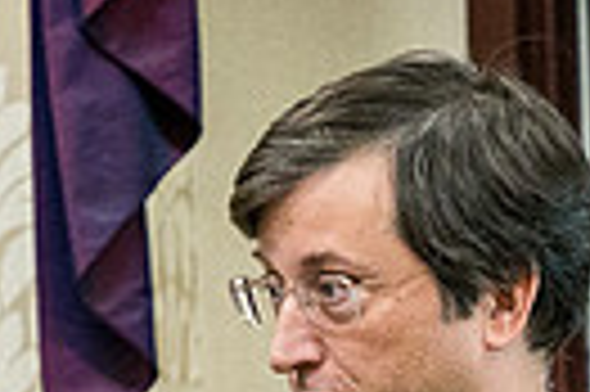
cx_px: 401
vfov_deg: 1.0
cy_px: 741
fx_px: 21770
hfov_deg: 1.6
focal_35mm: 1330
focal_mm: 200
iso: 3200
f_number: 3.5
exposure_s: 1/100
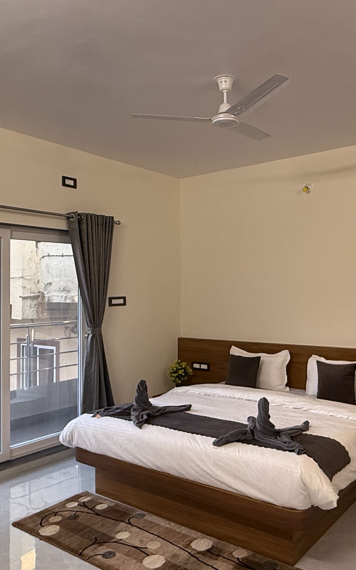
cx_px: 220
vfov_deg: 61.2
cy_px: 279
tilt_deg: +2.5
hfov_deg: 40.3
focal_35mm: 31
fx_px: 481
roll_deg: +1.0
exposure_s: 1/50
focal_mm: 2.22
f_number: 2.2
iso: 200
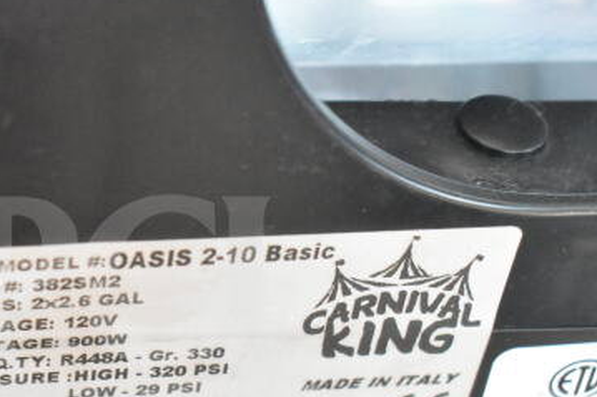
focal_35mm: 102
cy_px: 328
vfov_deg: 13.3
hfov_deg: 19.8
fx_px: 1691
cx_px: 120
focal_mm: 40
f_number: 4.8
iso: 10000
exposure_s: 1/60
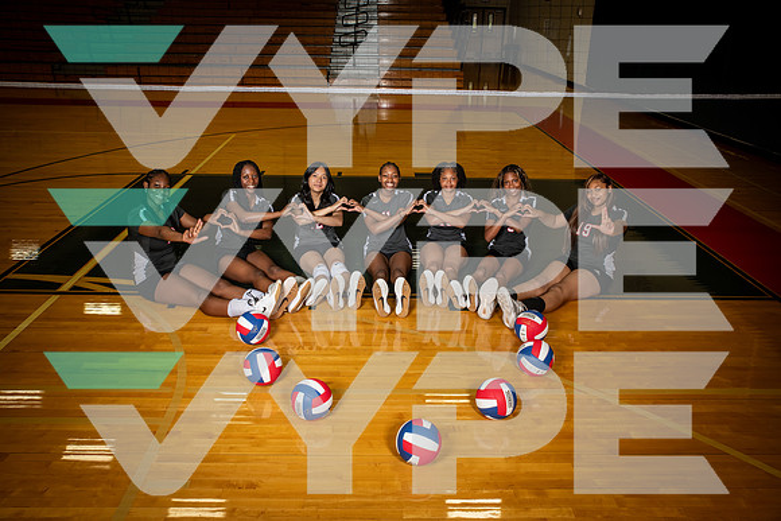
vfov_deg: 41.1
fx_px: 694
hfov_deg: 58.7
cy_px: 260
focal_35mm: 32
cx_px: 390
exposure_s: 1/250
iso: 800
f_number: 7.1
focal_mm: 32
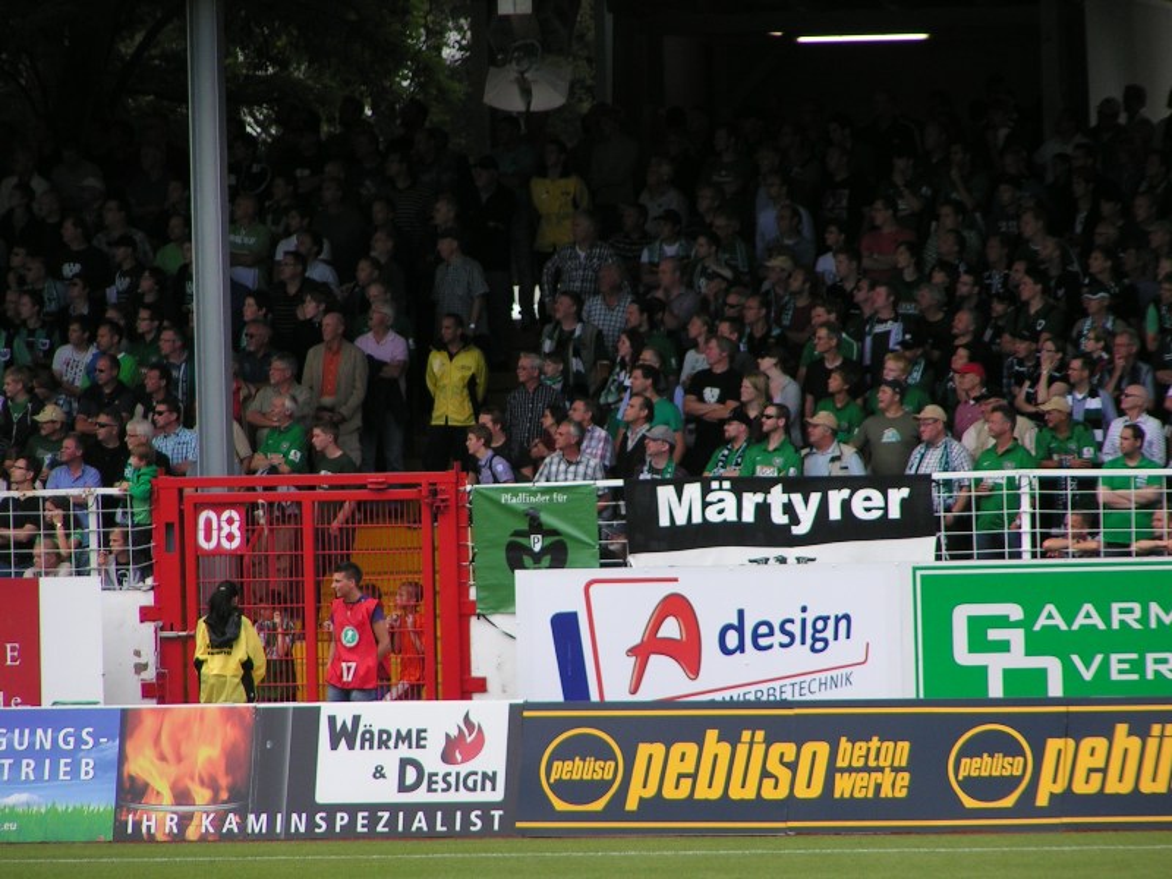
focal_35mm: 380
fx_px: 12866
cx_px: 586
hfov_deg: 5.2
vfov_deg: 3.9
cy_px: 440
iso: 50
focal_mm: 58
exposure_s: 1/400
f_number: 3.5
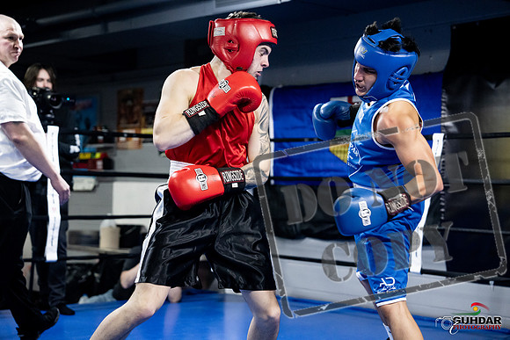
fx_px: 992
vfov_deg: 19.5
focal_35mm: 70
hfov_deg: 28.8
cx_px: 255
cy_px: 170
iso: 8000
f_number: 2.8
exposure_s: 1/1000
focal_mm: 70
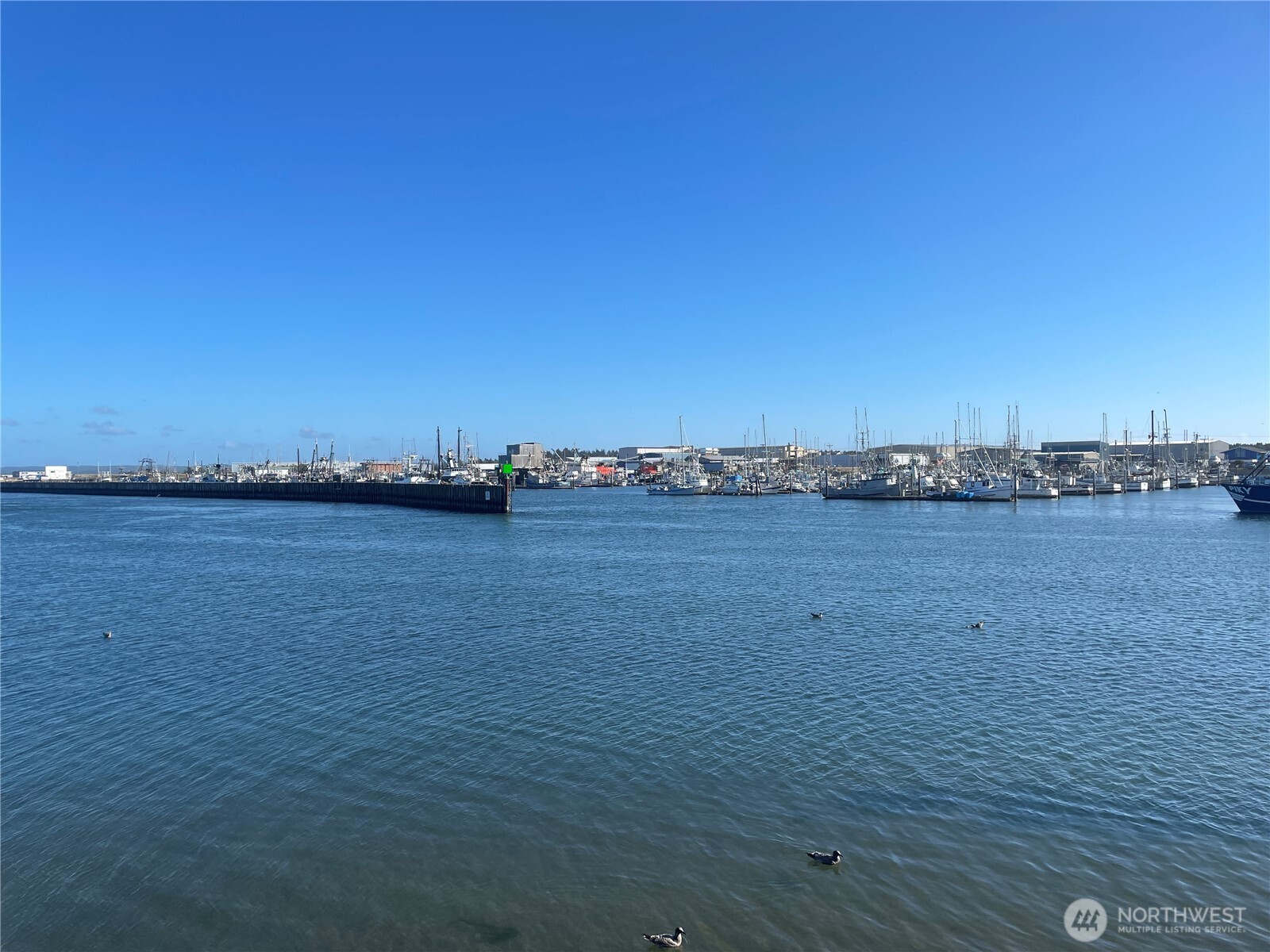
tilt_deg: +0.4
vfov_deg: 53.1
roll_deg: +0.7
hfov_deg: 67.3
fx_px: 954
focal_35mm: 26
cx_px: 635
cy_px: 476
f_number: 1.6
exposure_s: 1/3731
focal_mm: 4.2
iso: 32
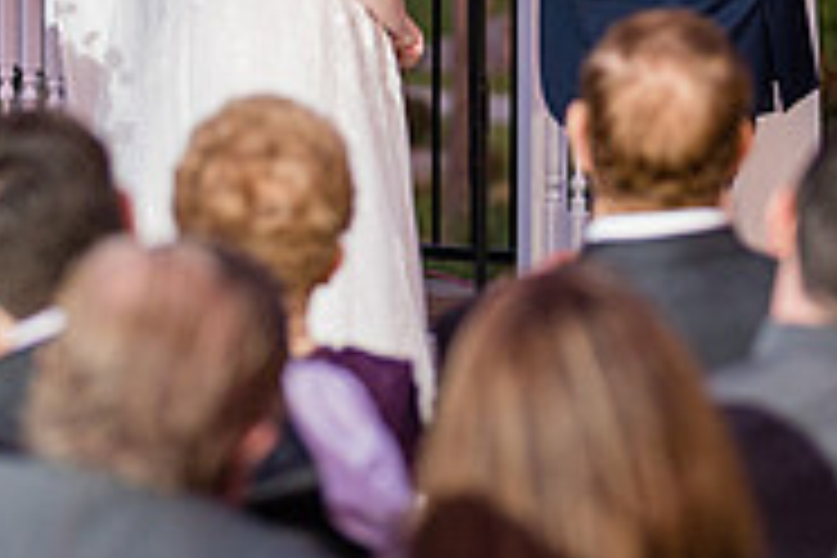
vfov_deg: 5.8
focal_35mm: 234
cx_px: 446
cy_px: -254
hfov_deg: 8.8
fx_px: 5440
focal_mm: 50
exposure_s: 1/250
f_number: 1.2
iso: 640
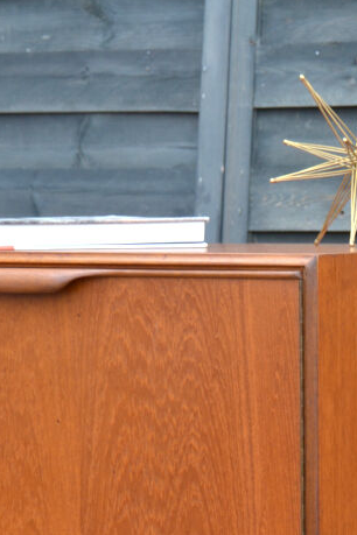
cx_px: 312
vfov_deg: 12.8
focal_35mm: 158
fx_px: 2350
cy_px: 571
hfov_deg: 8.7
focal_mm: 46
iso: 140
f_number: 5.3
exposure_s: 1/125
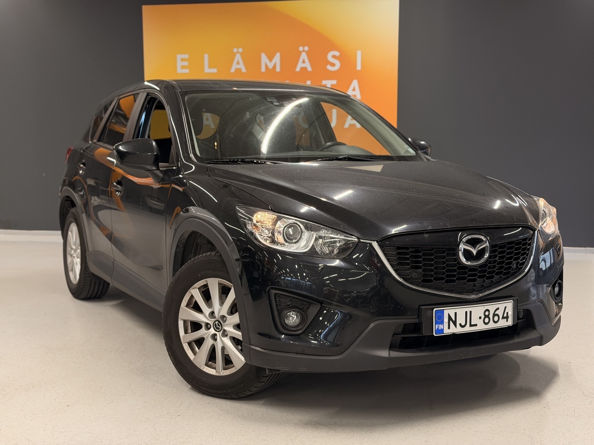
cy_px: 222
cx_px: 297
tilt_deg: -6.3
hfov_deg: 39.7
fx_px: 824
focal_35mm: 48
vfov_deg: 30.3
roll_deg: +0.1
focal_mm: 6.76
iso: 100
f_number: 1.78
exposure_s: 1/100
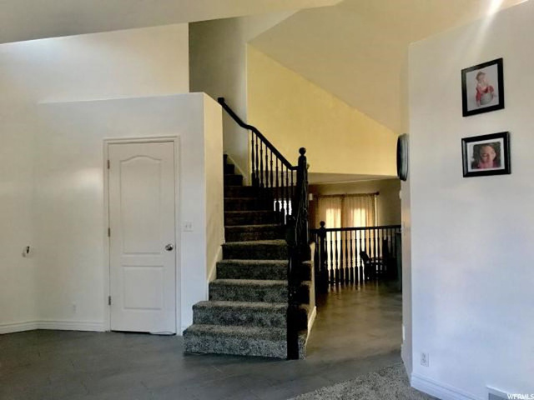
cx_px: 267
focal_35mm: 28
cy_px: 200
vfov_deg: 49.7
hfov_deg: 63.4
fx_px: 432
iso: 80
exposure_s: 1/15
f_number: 1.8
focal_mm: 3.99
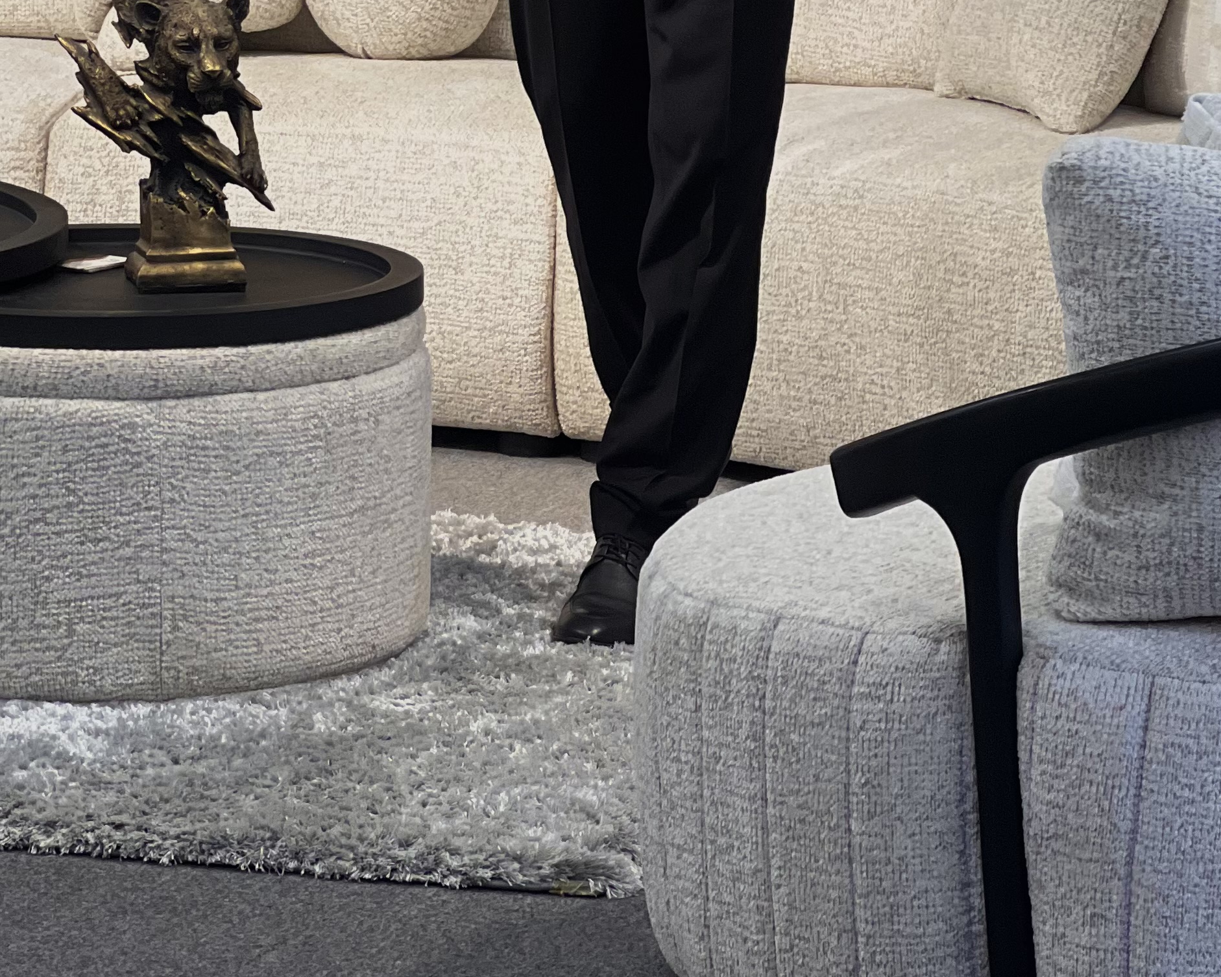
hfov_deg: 12.0
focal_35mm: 161
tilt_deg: -3.3
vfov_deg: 9.5
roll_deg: -0.8
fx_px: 5819
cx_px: 596
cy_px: -149
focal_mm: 9
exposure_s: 1/100
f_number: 2.8
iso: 160
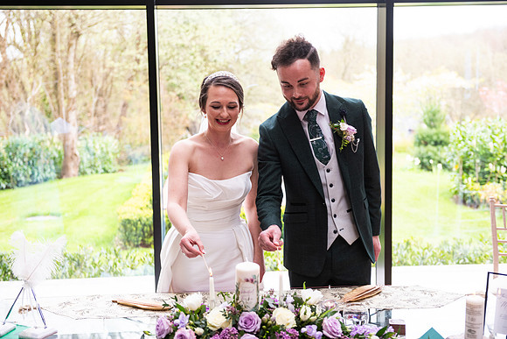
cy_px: 170
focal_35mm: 48
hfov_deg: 41.1
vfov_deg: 28.1
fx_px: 676
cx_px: 254
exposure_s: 1/200
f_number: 3.5
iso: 500
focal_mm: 48
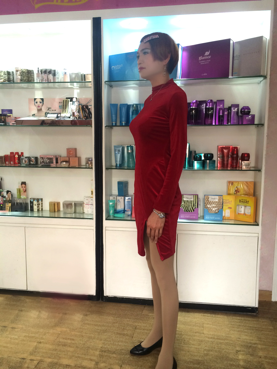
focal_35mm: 29
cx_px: 138
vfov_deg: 61.7
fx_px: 309
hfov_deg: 48.2
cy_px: 184
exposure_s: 1/33
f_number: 2.2
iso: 40
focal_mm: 4.15
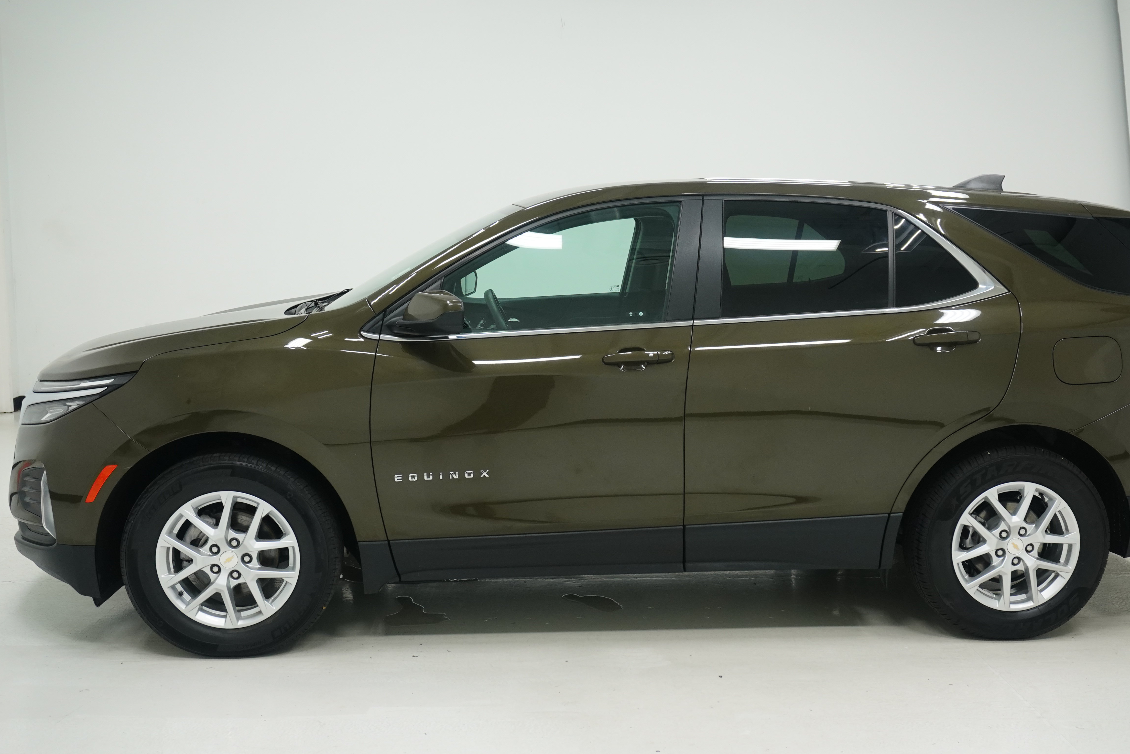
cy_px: 378
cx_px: 617
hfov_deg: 50.6
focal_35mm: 38
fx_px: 1193
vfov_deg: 35.1
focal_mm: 23
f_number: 5.6
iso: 800
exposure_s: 1/200
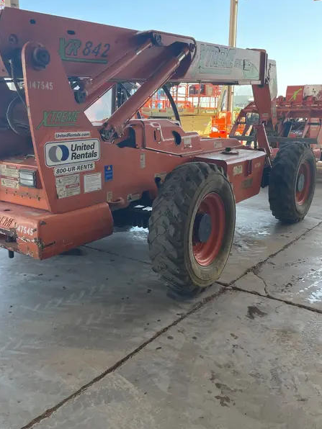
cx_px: 157
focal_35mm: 32
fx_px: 397
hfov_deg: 44.2
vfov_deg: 56.8
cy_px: 204
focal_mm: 4.2
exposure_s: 1/461
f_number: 1.6
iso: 50
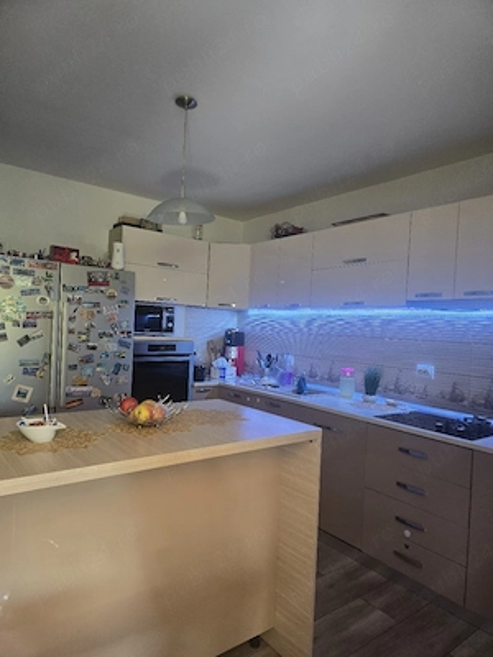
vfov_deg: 73.9
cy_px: 328
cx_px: 246
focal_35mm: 23
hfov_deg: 58.9
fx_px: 437
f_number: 1.7
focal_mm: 6.3
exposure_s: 1/101
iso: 250
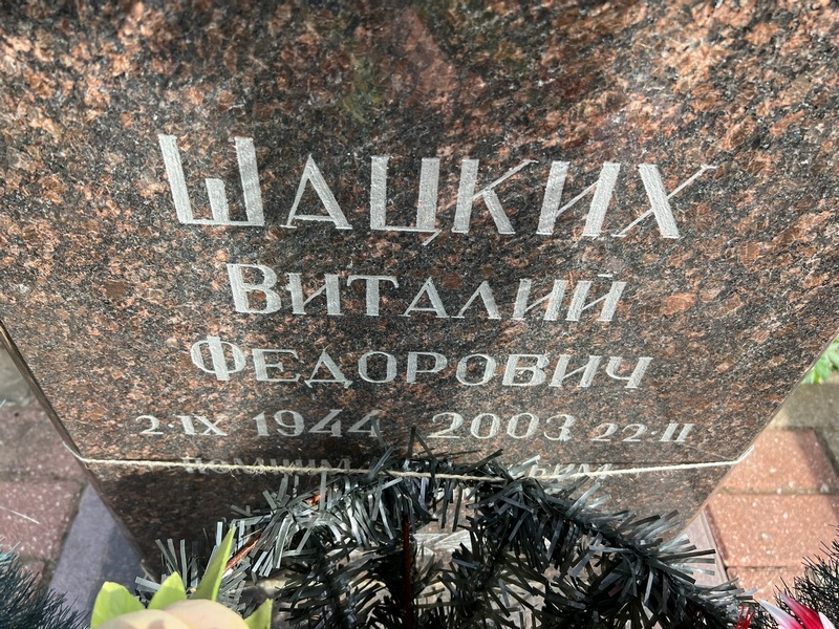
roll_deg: -2.5
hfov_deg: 67.3
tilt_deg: -43.7
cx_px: 420
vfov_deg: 53.1
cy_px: 314
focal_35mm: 26
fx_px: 630
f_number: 1.5
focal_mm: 5.7
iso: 50
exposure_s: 1/808
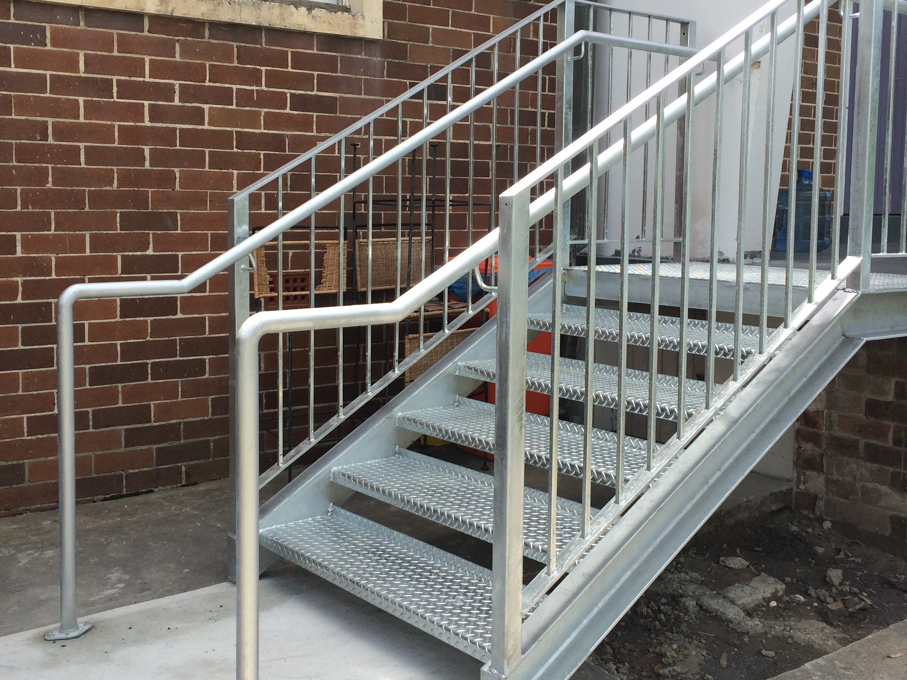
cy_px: 340
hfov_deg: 61.7
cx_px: 454
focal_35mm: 29
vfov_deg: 48.2
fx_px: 760
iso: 32
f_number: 2.2
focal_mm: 4.15
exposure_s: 1/1080
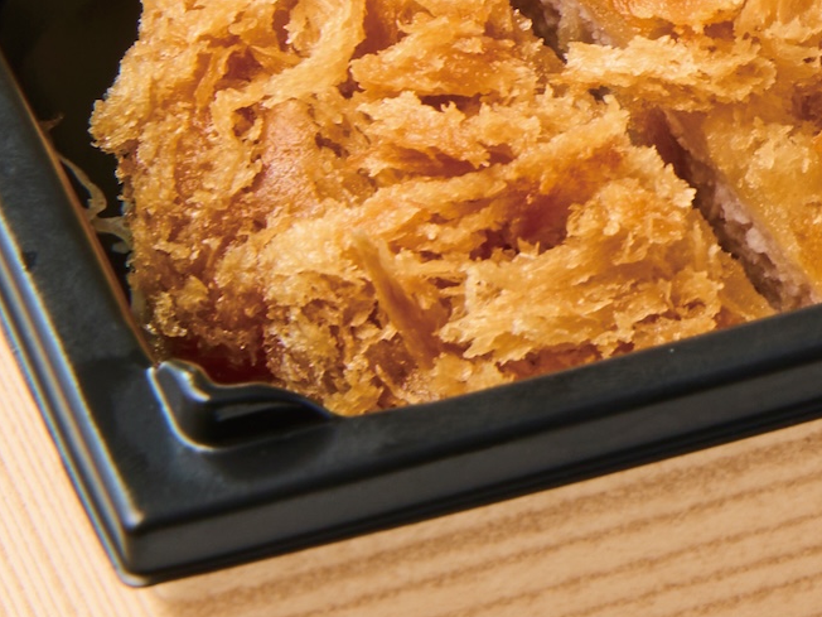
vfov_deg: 4.5
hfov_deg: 5.9
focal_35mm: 332
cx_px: 1503
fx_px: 7884
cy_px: -174
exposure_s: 1/125
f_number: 22
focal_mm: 75
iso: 200
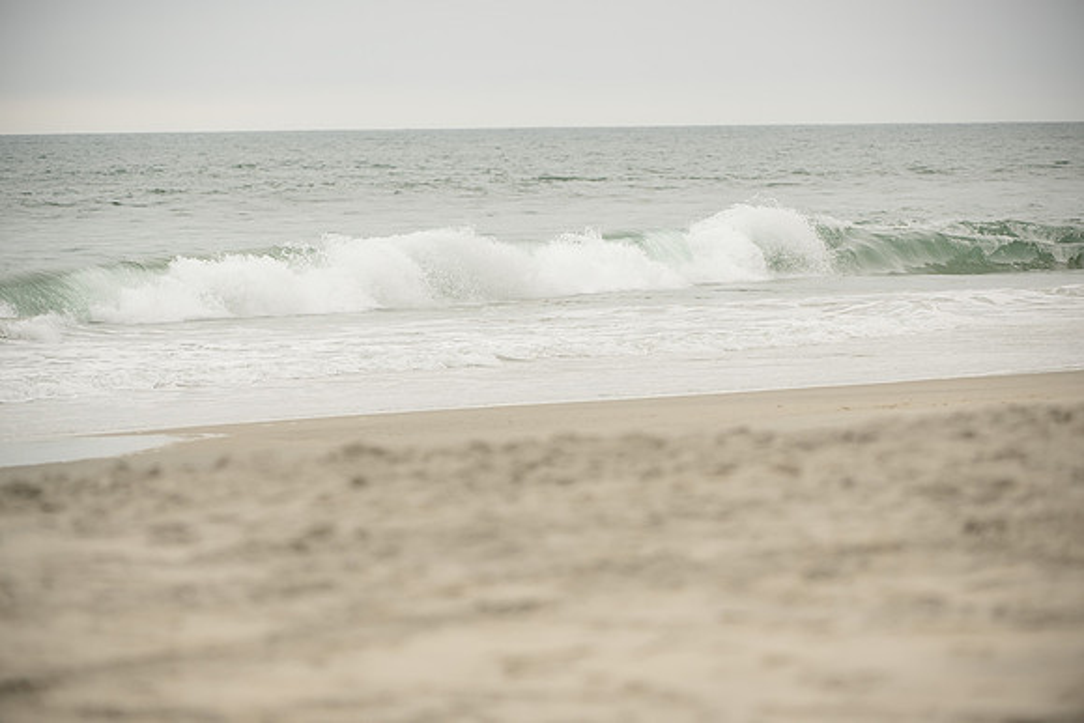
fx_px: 6023
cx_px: 542
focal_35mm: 200
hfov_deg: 10.3
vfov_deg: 6.9
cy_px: 362
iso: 100
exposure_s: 1/500
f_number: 4.5
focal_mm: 200
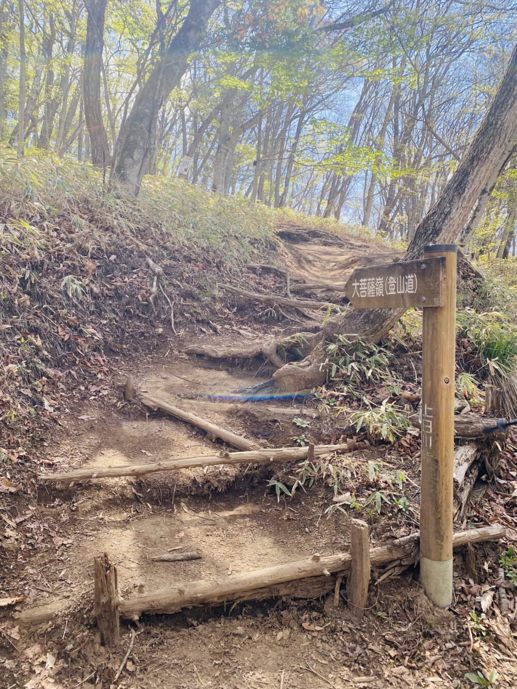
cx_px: 258
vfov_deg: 67.3
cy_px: 344
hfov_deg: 53.1
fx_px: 518
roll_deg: -1.1
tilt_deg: +0.8
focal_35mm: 26
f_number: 1.8
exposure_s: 1/508
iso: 32
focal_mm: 4.25
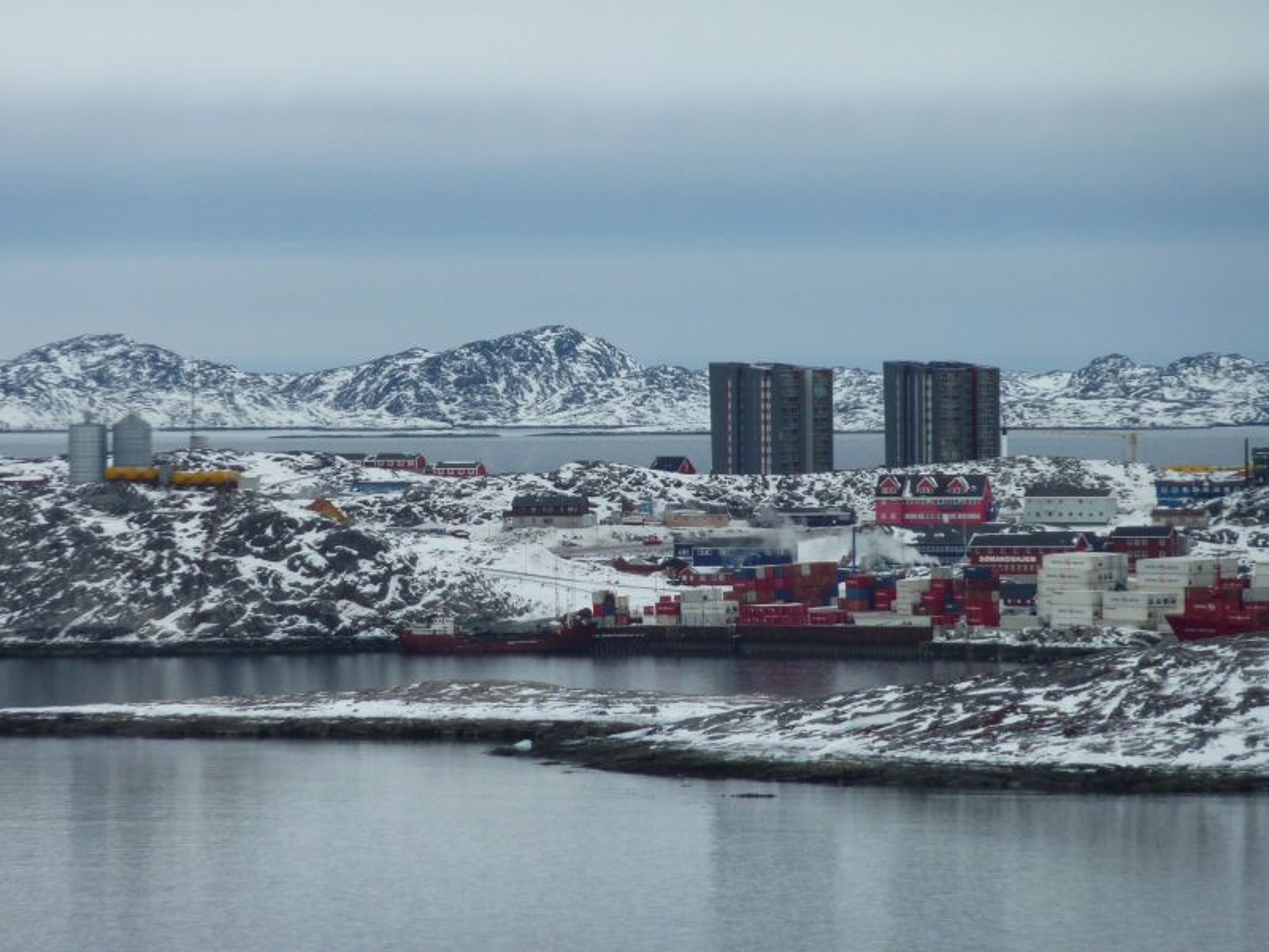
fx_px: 10998
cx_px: 634
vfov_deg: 5.0
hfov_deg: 6.6
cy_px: 476
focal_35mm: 300
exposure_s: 1/125
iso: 100
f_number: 4.9
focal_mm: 49.2
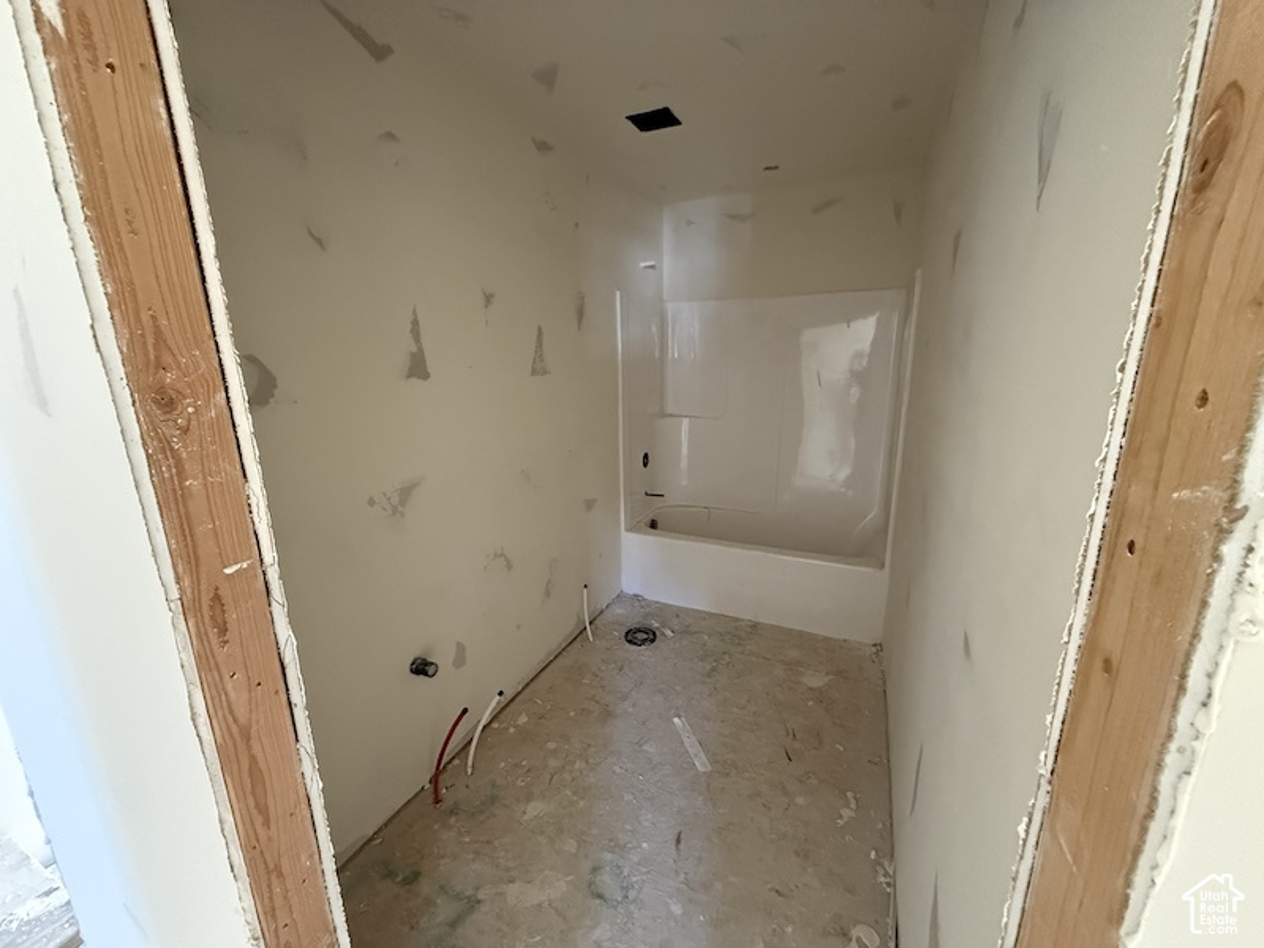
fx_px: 511
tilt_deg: -13.6
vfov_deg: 85.7
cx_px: 632
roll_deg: +1.1
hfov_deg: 102.1
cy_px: 474
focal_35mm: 14
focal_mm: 2.22
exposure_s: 1/60
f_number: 2.2
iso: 1000
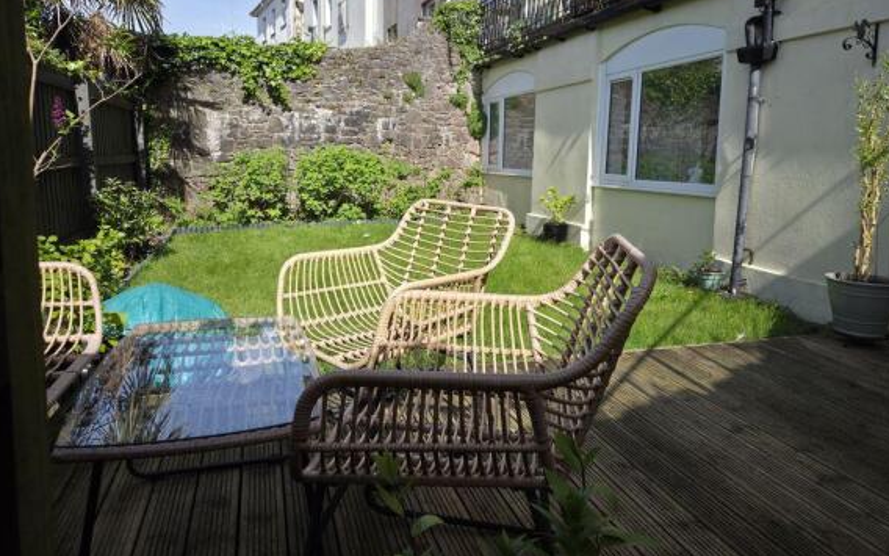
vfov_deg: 49.0
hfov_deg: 72.5
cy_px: 228
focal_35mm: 25
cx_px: 452
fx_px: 606
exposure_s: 1/2245
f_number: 1.8
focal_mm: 5.4
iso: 50
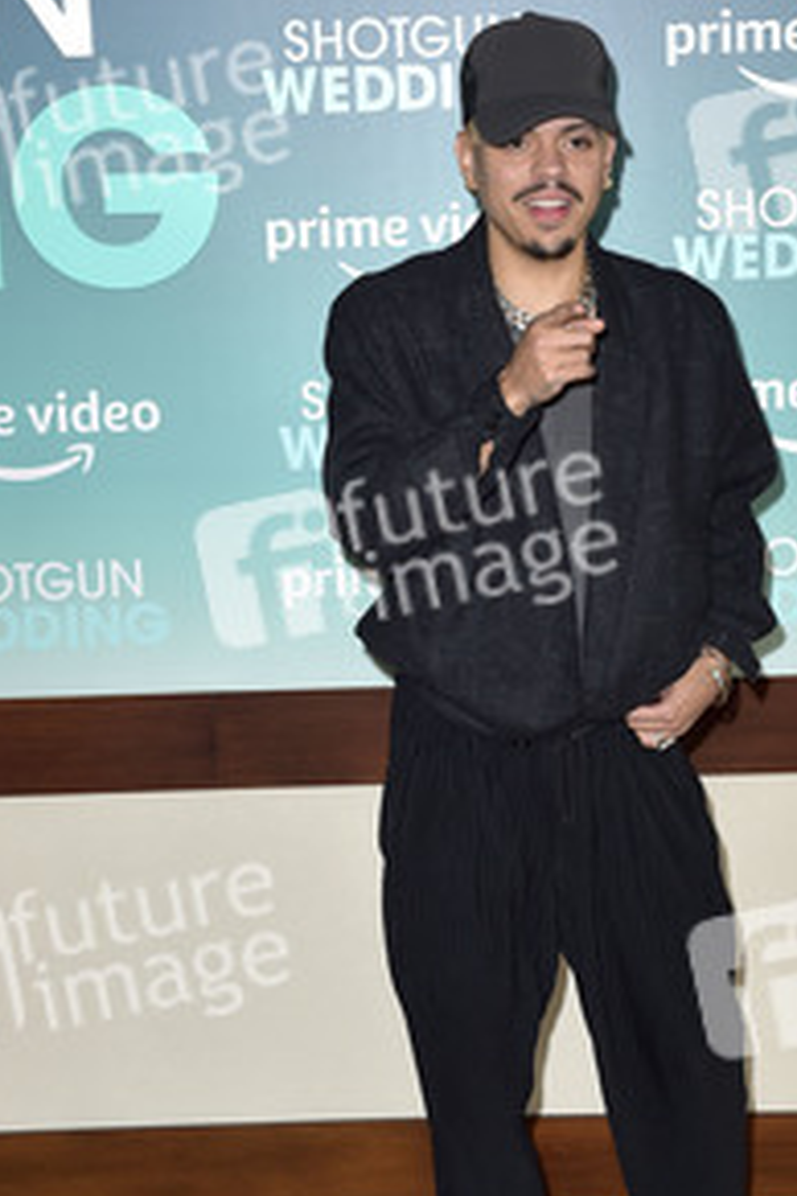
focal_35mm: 66
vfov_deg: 30.4
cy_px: 756
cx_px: 528
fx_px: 2192
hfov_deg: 20.5
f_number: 6.3
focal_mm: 48
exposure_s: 1/250
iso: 400
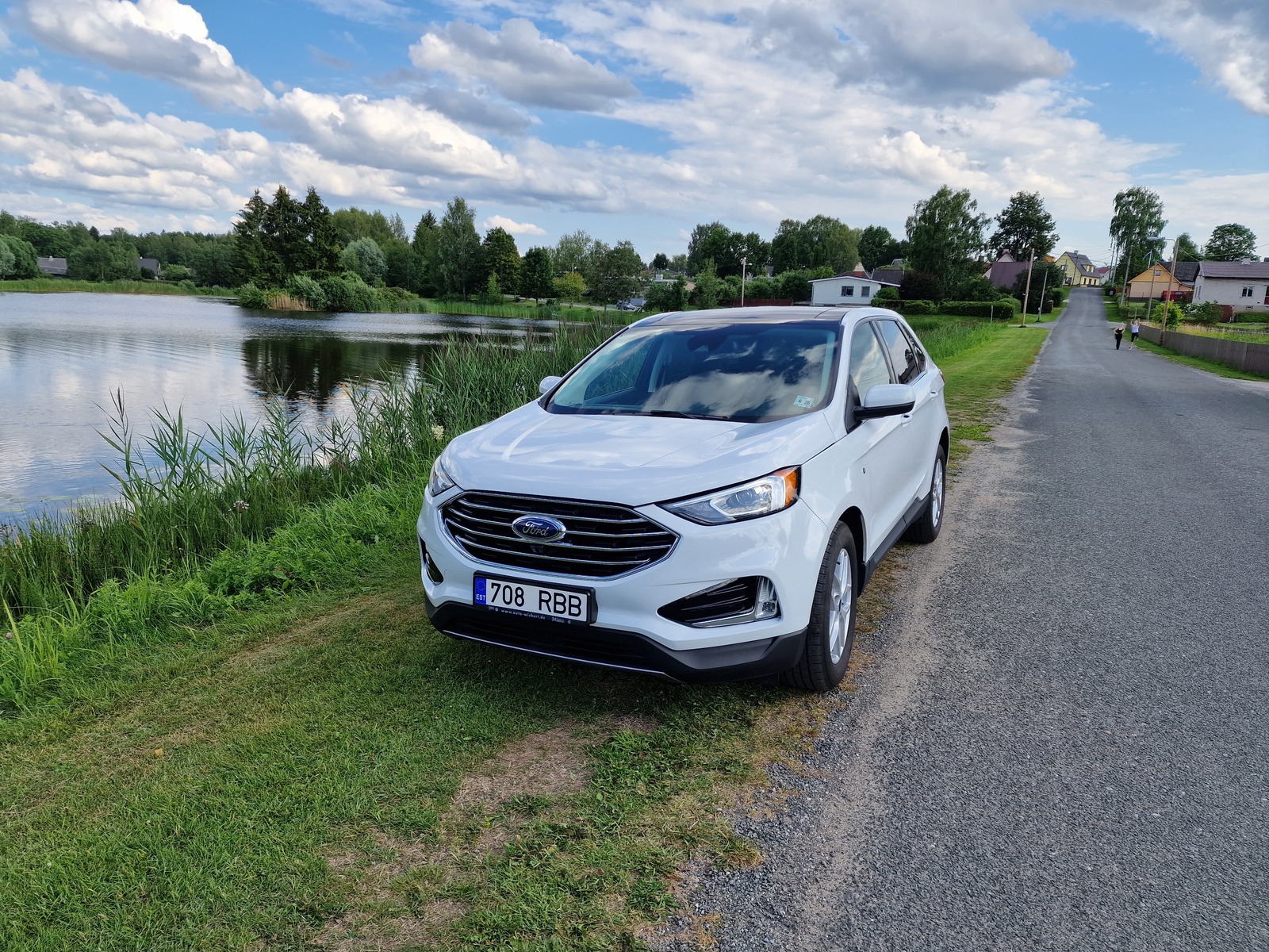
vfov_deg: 58.9
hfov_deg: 73.9
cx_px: 634
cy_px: 476
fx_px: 843
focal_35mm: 23
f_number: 1.8
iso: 50
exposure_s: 1/800
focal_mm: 6.4
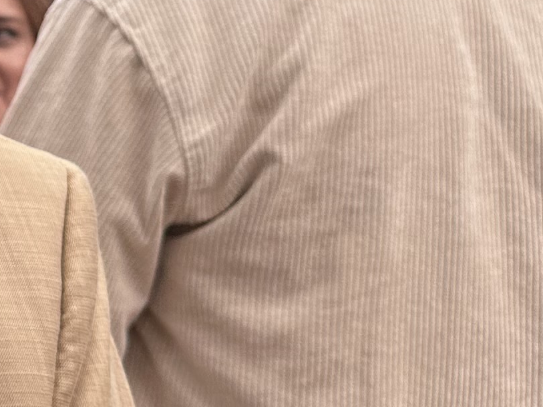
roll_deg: -1.8
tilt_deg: -0.5
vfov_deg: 12.4
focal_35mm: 119
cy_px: 92
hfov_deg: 13.4
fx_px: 1867
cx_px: -641
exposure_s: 1/191
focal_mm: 6.86
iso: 64
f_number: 1.78
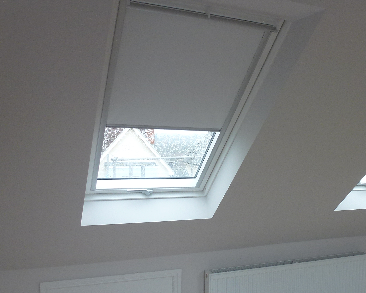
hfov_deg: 43.7
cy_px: 190
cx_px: 290
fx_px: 433
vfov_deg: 37.0
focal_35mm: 40
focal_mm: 4.3
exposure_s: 1/80
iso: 100
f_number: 3.3
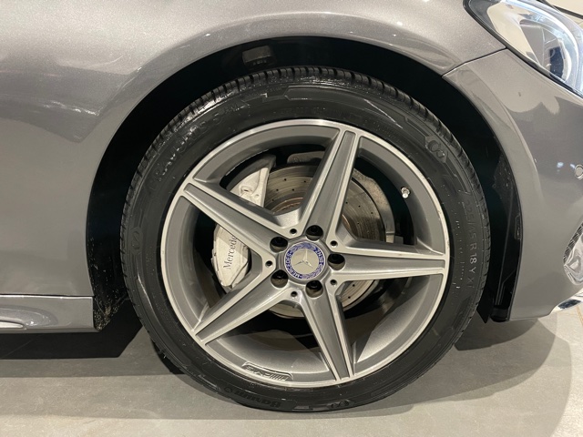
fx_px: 438
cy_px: 218
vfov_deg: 53.1
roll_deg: +1.0
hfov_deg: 67.3
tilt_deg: -17.7
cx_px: 292
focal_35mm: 26
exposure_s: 1/53
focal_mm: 4.2
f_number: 1.6
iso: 500
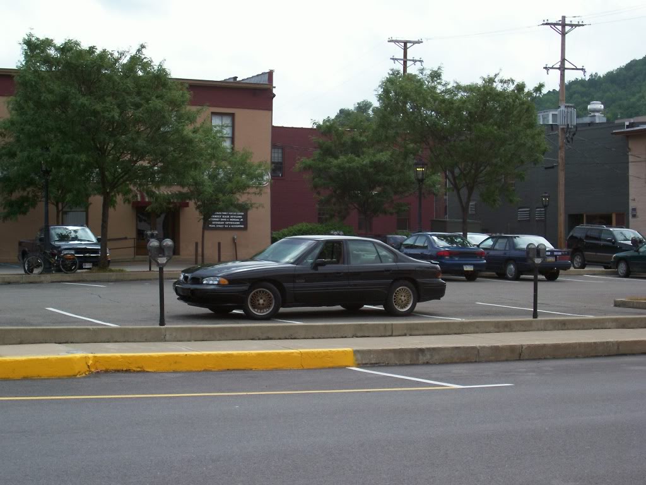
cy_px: 242
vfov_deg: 22.6
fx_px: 1213
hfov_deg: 29.8
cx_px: 323
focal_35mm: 65
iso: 80
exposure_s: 1/696
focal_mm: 10.8
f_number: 3.6
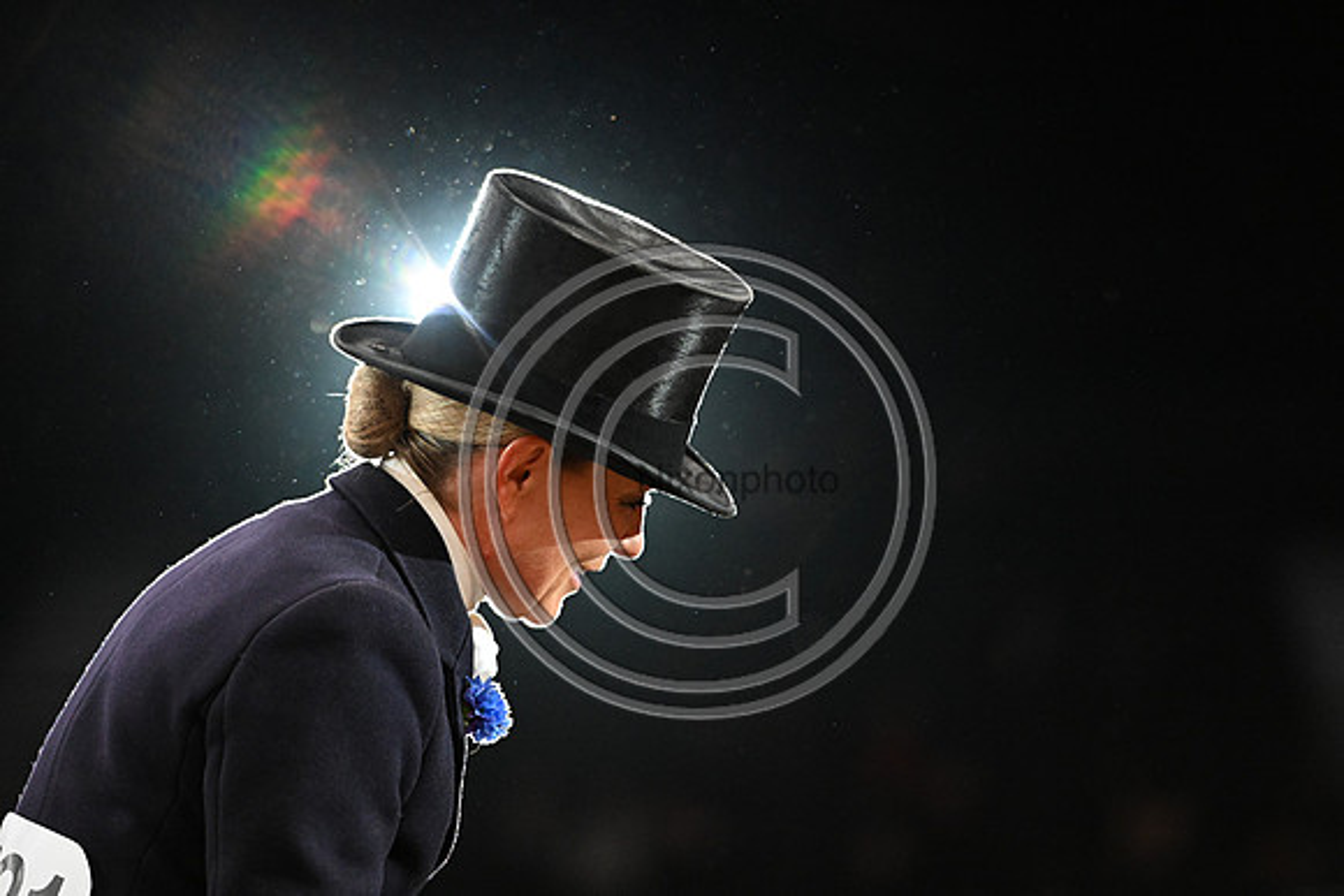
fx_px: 7468
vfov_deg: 6.9
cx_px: 672
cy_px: 448
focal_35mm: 200
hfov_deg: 10.3
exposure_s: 1/800
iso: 8000
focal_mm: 200
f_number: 3.5
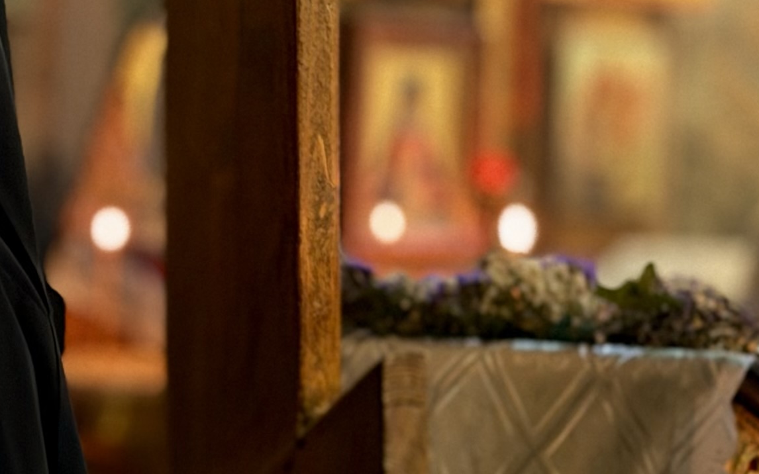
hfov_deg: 11.5
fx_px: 3702
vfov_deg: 7.3
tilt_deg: -1.9
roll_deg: -2.2
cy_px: 283
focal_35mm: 179
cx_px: -128
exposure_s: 1/20
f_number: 1.78
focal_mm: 6.76
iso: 640
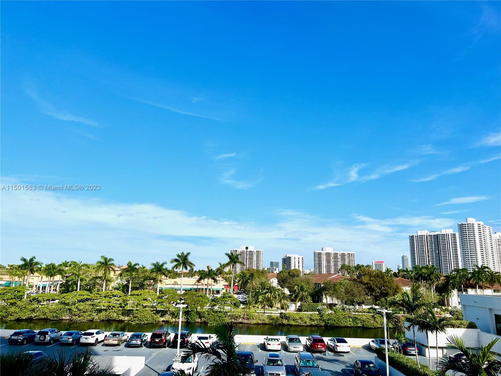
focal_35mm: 26
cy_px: 188
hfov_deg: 67.3
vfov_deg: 53.1
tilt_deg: +11.8
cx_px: 250
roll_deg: -1.5
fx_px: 376
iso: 50
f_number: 1.5
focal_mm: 5.7
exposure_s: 1/6211
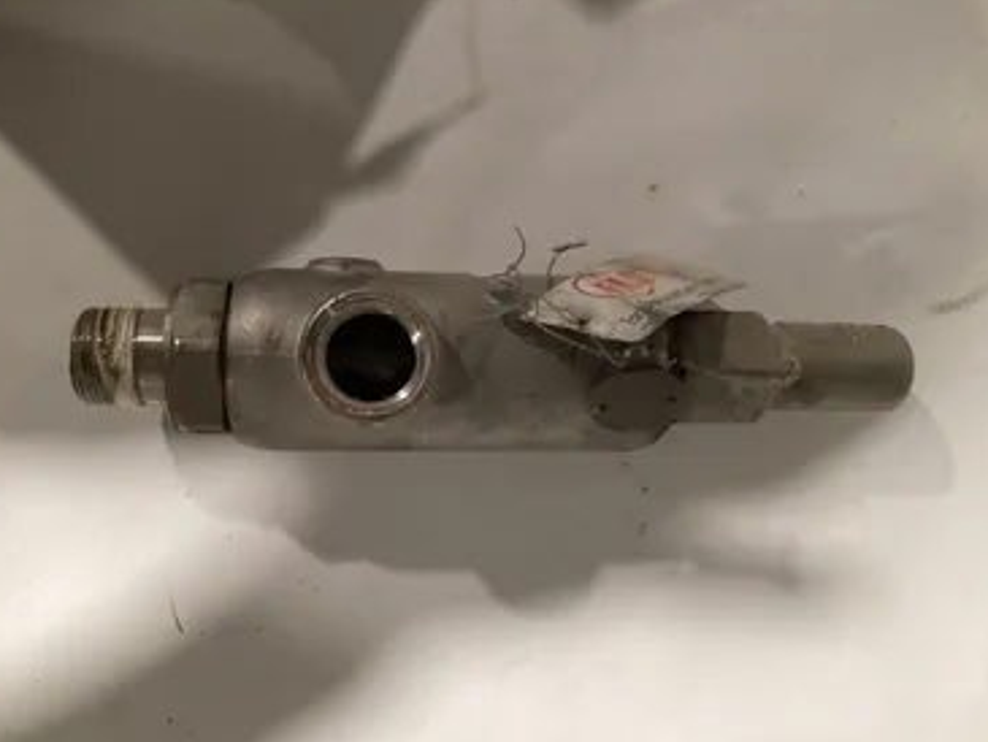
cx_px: 503
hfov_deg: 53.9
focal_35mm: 34
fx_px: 971
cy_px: 374
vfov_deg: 41.8
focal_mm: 3.3
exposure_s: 1/60
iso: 400
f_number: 2.4
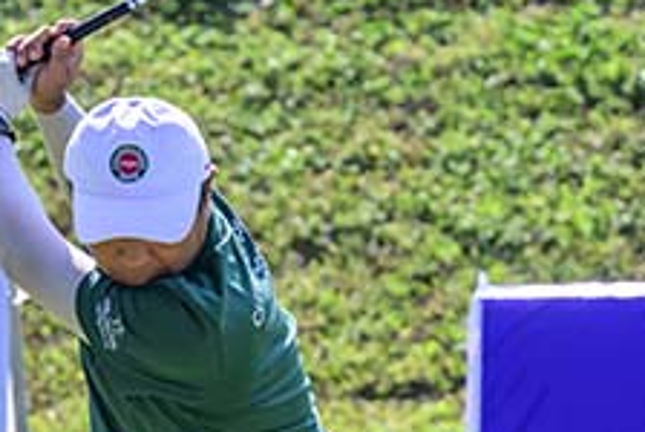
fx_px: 8055
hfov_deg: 4.6
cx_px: 297
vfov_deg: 3.1
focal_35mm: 449
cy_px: 472
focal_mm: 105
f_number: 2.8
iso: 640
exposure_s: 1/10000
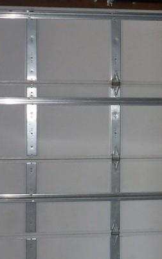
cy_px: 118
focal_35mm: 101
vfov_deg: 20.6
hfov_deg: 12.8
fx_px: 713
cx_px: 159
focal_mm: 4.3
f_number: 3.2
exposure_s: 1/17
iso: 200
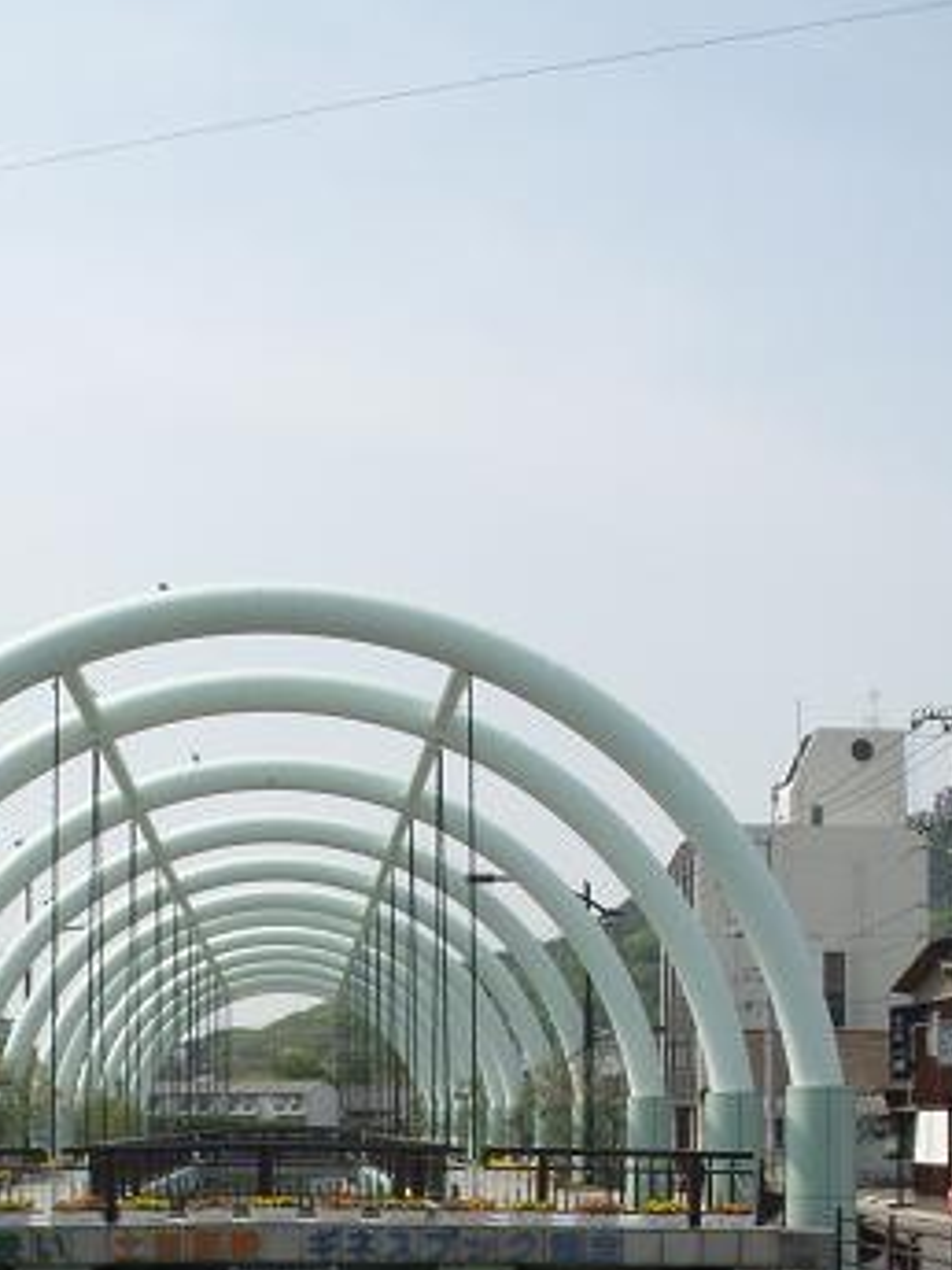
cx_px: 197
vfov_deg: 27.7
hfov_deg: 21.4
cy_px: 1098
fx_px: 2493
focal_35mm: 68
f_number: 6.6
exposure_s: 1/400
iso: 100
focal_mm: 6.3
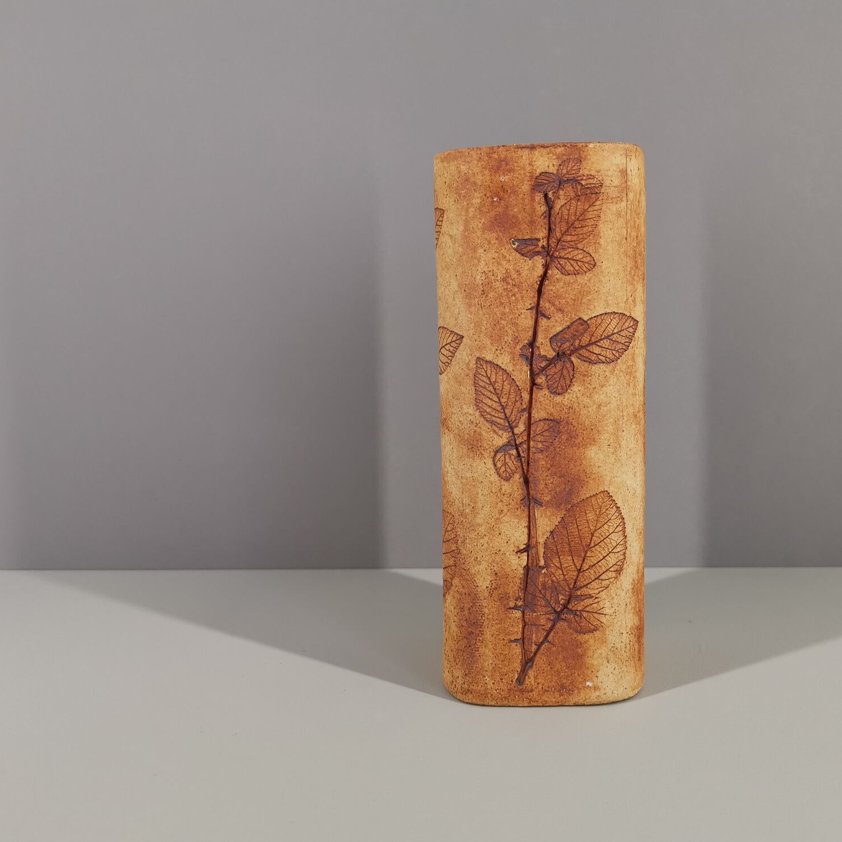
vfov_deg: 51.1
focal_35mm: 32
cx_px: 535
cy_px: 420
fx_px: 881
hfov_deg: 50.5
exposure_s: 1/120
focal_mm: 5.58
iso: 125
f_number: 1.8
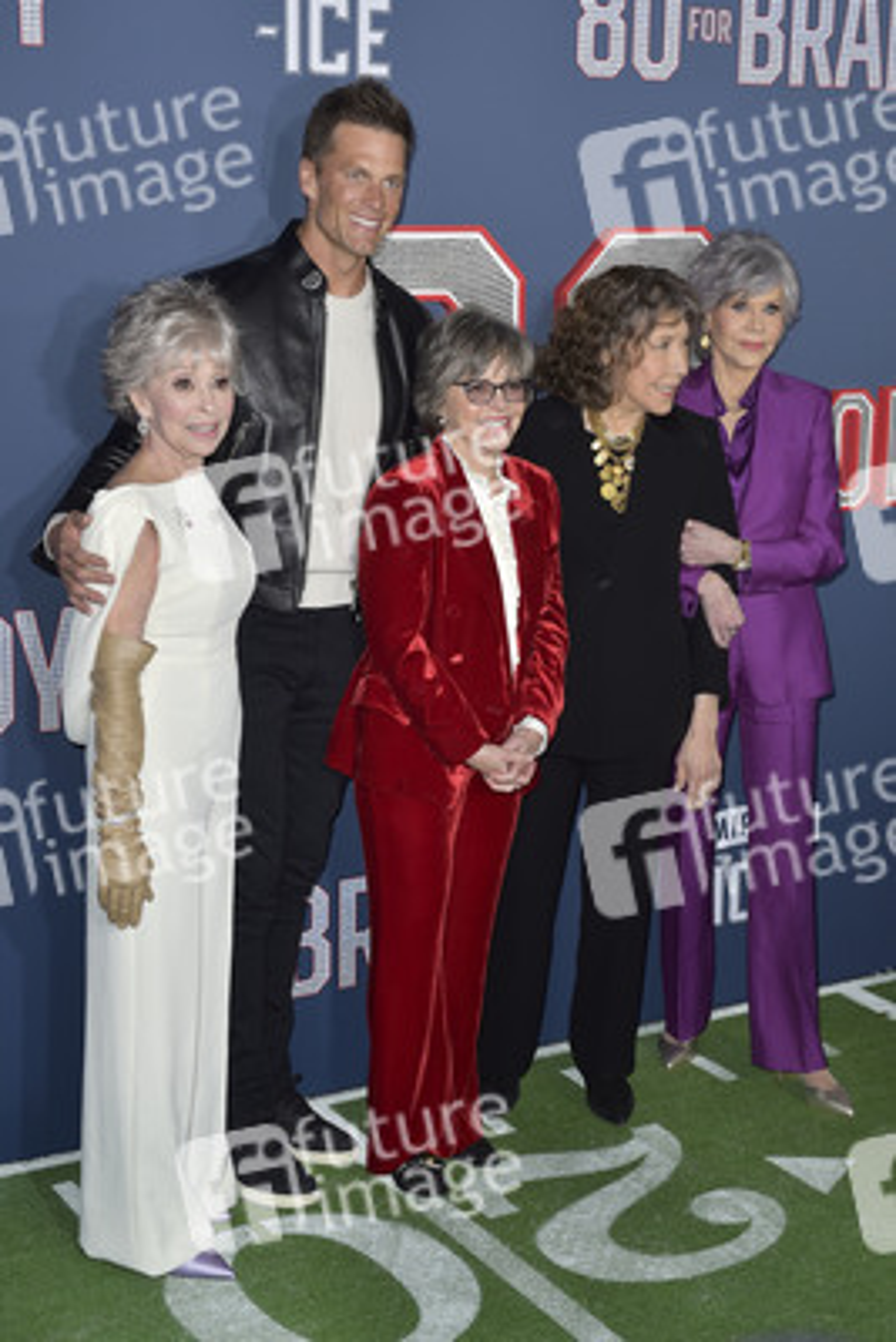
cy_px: 671
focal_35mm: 50
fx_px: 1865
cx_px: 448
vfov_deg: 39.6
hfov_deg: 27.0
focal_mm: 50
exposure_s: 1/250
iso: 500
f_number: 6.3
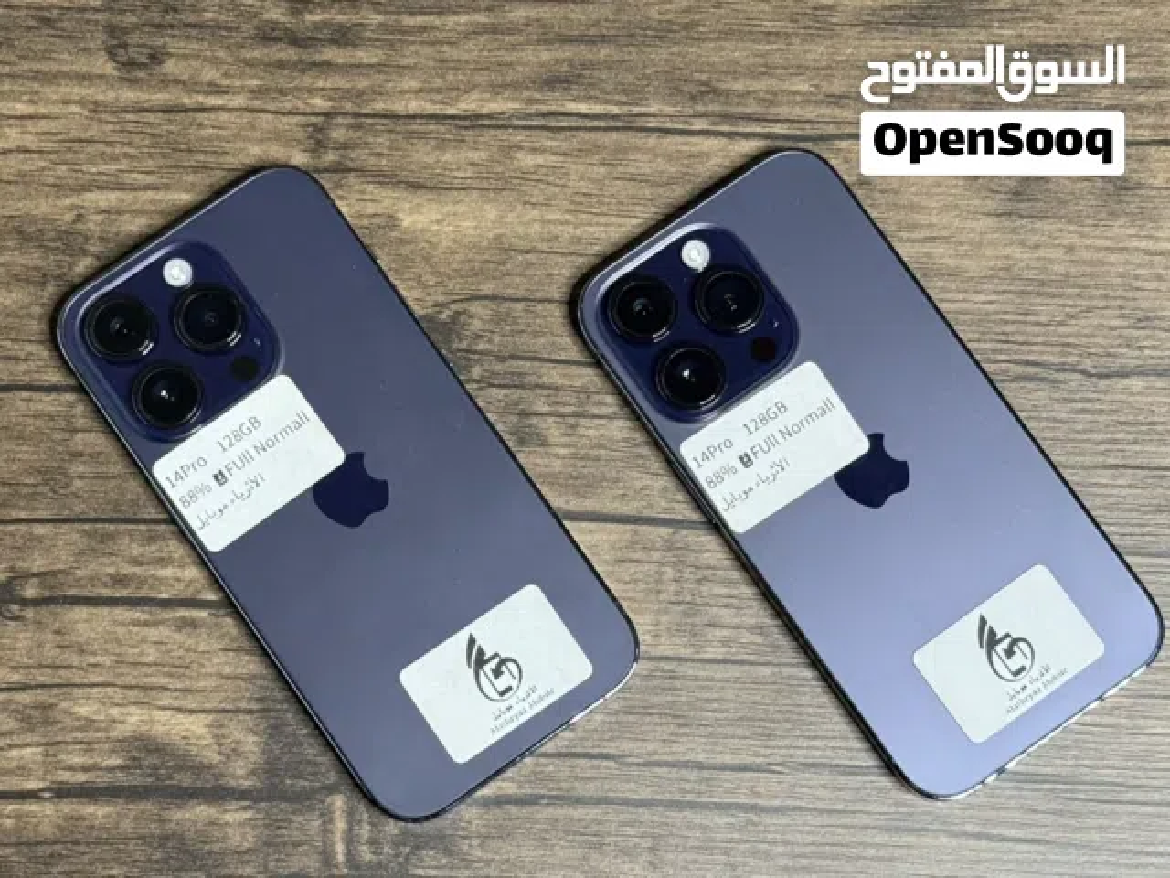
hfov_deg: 39.7
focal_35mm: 48
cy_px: 439
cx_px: 585
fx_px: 1622
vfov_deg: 30.3
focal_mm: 6.76
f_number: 1.78
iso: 64
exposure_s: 1/50
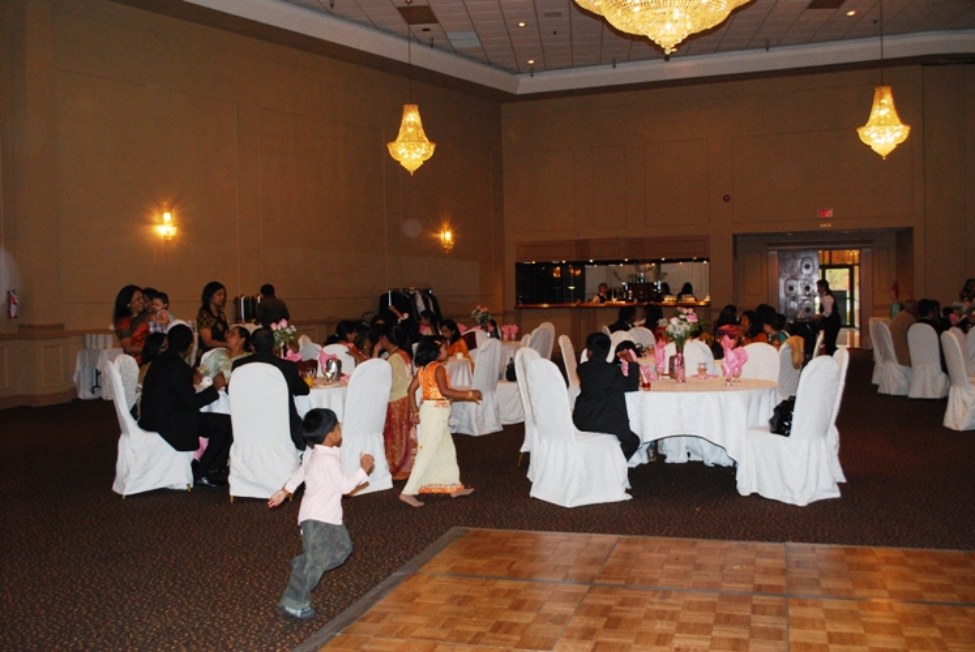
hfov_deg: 53.1
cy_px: 326
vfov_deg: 37.0
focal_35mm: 36
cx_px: 488
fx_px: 976
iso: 800
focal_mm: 24
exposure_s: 1/60
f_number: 5
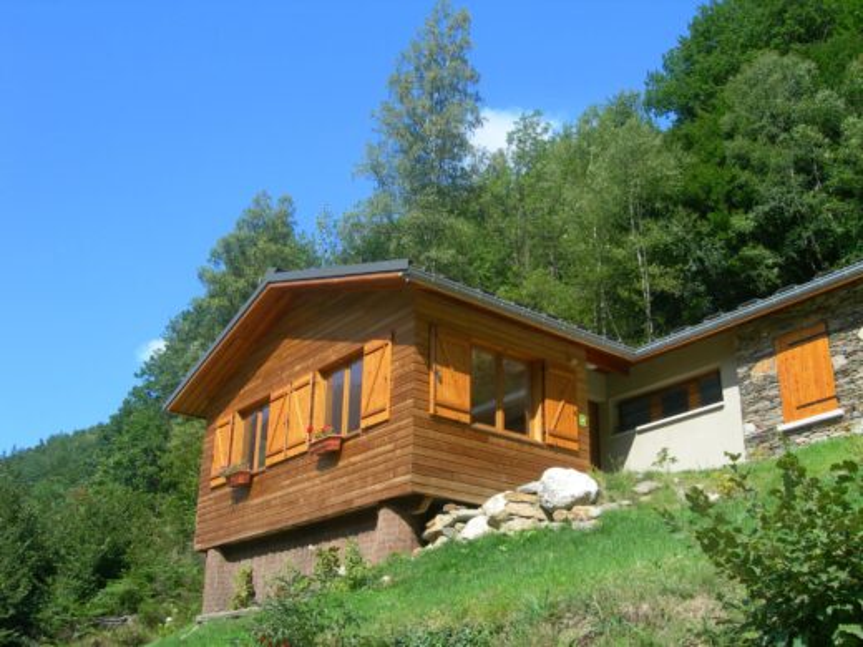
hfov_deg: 49.0
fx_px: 947
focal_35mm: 38
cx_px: 432
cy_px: 324
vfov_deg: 37.7
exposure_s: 1/264
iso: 50
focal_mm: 7.8
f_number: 4.8
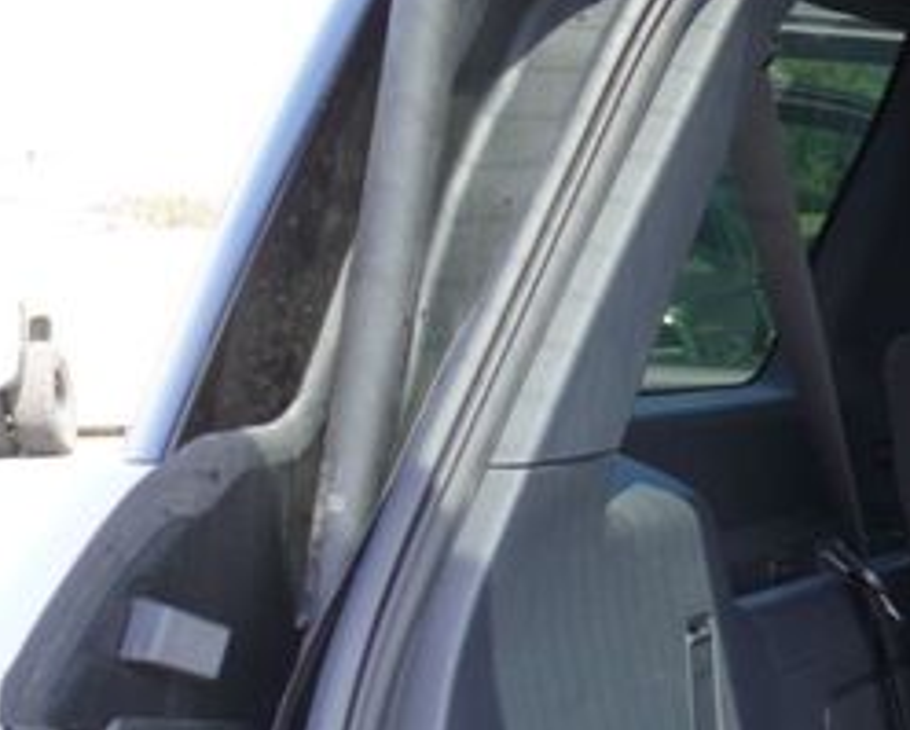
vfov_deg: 16.2
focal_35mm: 93
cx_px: 1633
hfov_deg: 17.0
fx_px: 2508
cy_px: 759
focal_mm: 16
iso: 100
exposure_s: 1/60
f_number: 4
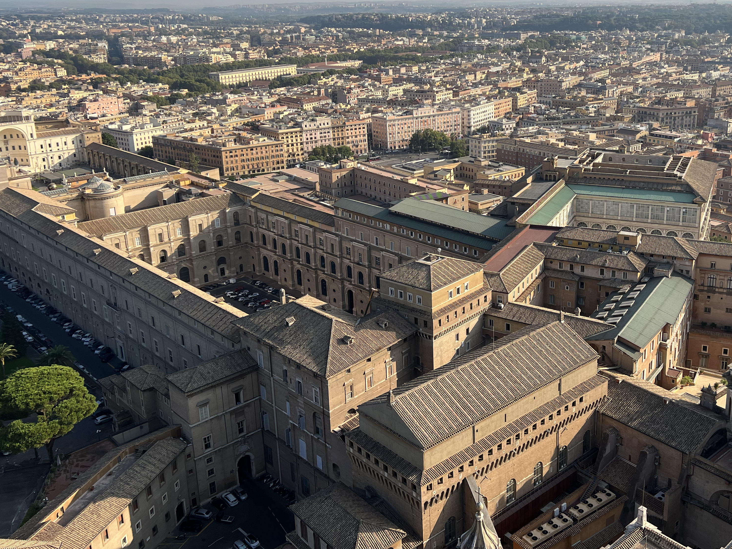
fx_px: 740
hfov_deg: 52.0
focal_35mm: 35
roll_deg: +1.0
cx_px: 459
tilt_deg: -15.8
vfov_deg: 40.4
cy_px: 205
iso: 50
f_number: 1.5
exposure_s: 1/3460
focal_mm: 5.7
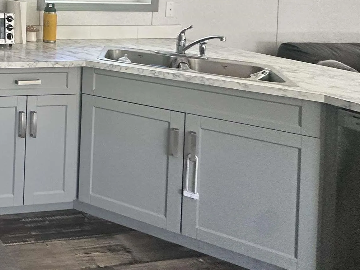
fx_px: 395
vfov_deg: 32.7
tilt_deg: -0.1
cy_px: -32
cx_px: -128
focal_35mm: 38
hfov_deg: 33.1
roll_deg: -1.6
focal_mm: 2.22
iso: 250
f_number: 2.2
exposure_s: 1/120
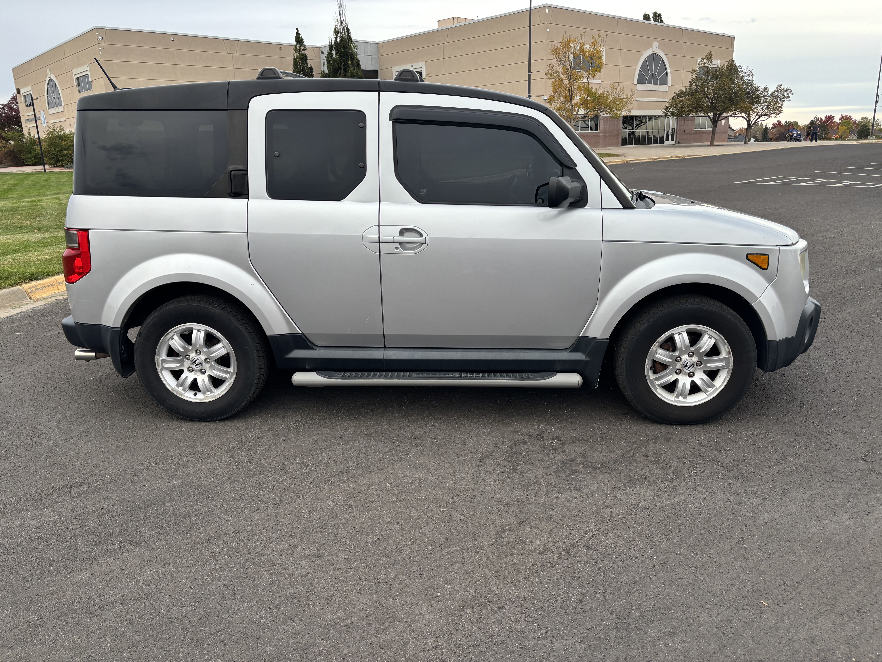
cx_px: 441
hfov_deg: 67.3
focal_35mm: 26
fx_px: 662
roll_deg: +1.9
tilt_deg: -15.0
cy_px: 331
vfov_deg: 53.1
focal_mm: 5.96
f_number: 1.6
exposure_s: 1/121
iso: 50
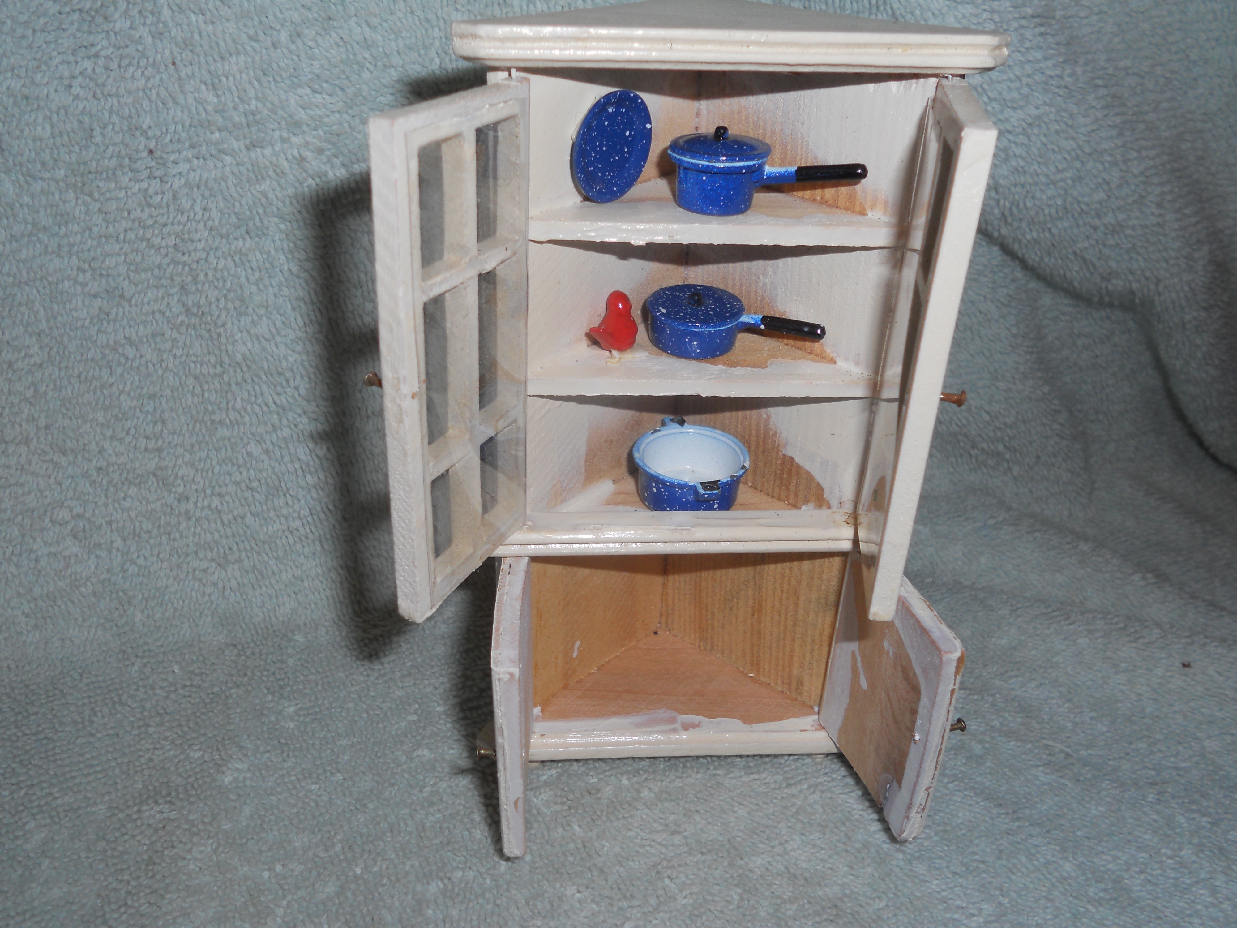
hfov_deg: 56.8
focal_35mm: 32
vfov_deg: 44.2
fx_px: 1144
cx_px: 618
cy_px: 464
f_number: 8.8
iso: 80
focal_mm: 5.8
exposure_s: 1/25
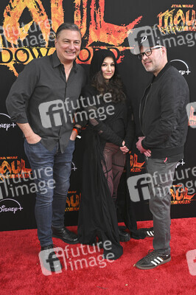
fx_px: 319
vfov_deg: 49.6
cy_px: 148
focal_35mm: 39
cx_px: 98
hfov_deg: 34.2
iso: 640
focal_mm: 39
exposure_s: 1/320
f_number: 6.3
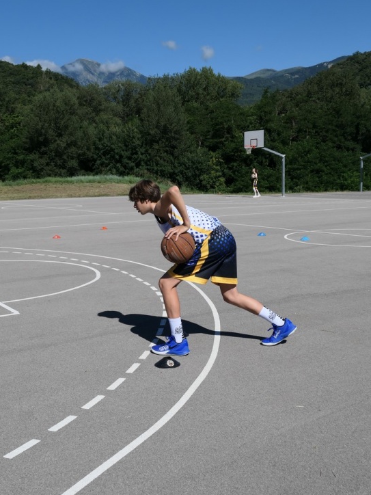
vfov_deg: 44.7
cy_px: 270
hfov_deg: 34.3
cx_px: 193
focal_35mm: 42
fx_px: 600
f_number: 4.5
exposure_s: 1/1600
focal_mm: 12.8
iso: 125
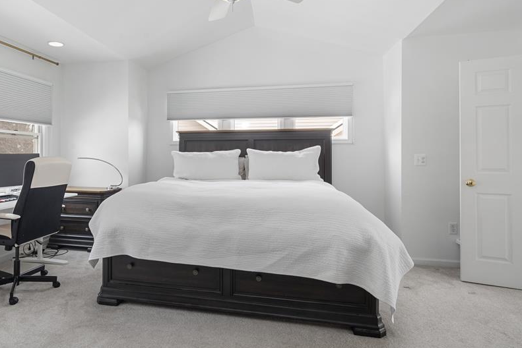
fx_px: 319
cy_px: 147
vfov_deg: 57.0
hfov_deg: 77.7
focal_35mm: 22
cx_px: 209
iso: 320
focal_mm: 17
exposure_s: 1/5
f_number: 9
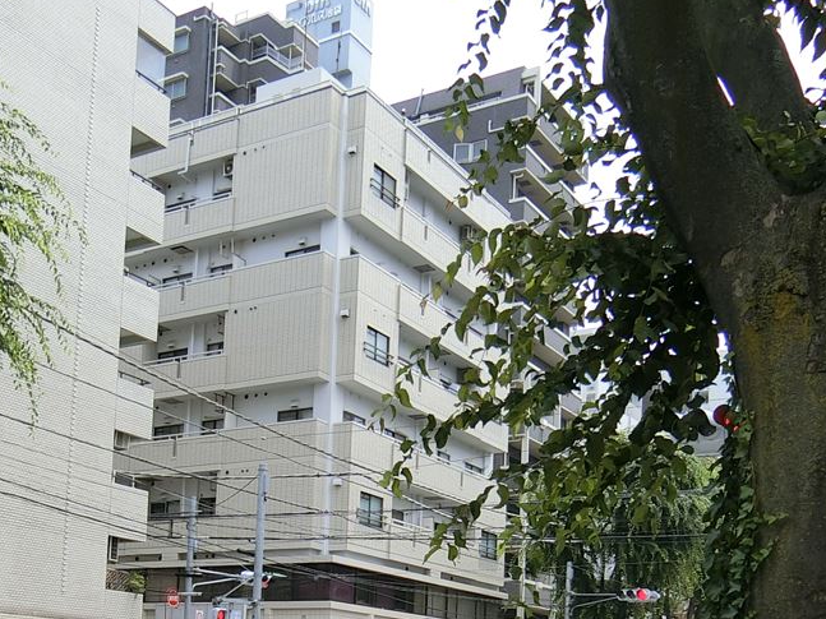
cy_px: 630
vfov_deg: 28.8
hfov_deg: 40.2
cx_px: 319
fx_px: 1121
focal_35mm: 47
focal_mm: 4.06
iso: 80
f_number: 2.7
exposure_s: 1/800
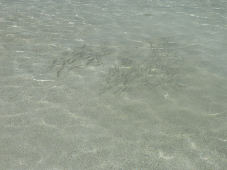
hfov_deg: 32.7
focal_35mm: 59
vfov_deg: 24.8
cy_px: 85
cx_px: 114
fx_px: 387
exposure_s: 1/1000
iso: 80
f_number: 5.6
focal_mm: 9.7
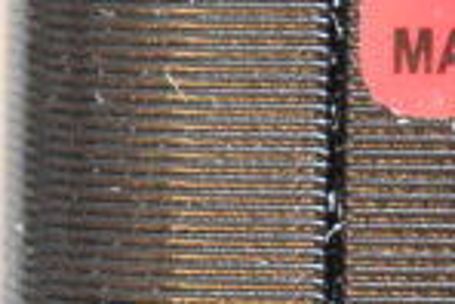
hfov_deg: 6.8
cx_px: 827
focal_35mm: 297
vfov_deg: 4.6
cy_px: -284
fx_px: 3757
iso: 4500
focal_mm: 48
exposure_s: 1/80
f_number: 5.3
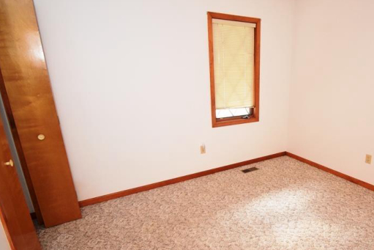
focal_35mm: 22
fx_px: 229
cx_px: 246
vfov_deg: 56.9
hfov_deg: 76.4
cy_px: 147
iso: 2800
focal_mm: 10
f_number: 4.5
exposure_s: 1/60
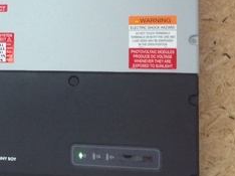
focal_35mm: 124
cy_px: 43
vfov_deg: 11.9
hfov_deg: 14.7
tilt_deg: +6.5
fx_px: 841
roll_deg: -2.9
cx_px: -130
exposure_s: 1/24
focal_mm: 4.28
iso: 64
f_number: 2.4
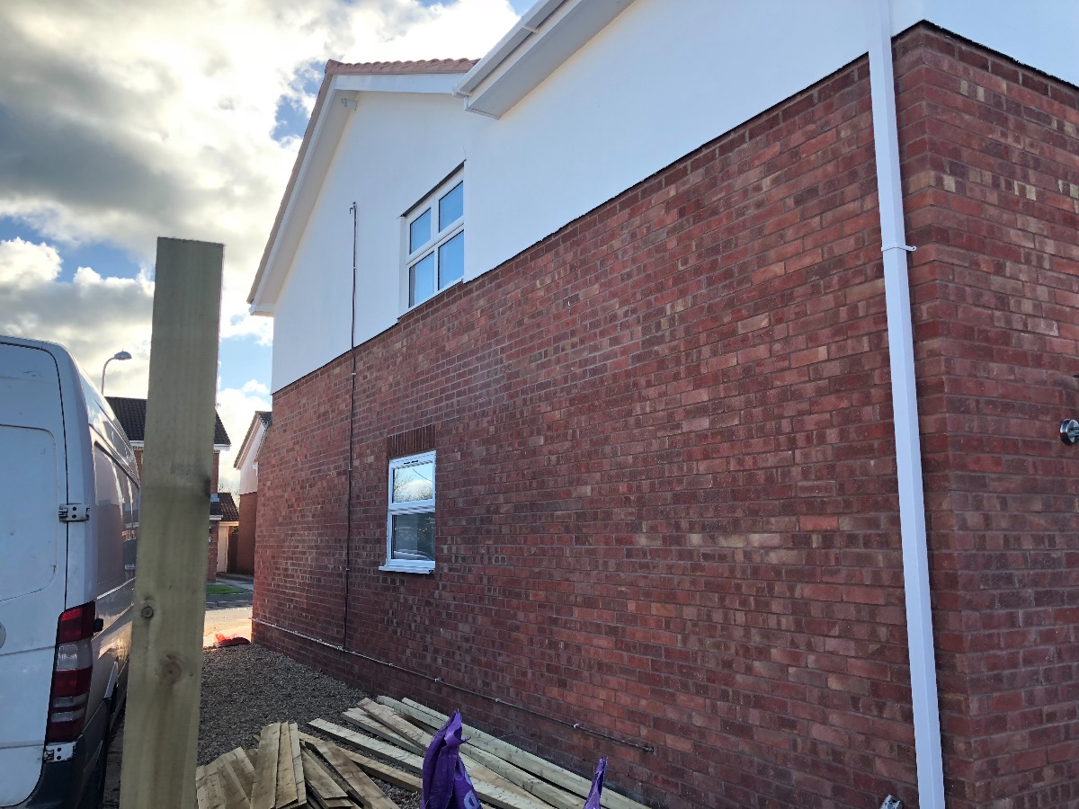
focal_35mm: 28
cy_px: 404
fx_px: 873
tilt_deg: +8.1
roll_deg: +0.6
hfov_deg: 63.4
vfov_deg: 49.7
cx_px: 540
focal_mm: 4
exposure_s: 1/545
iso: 20
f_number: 1.8
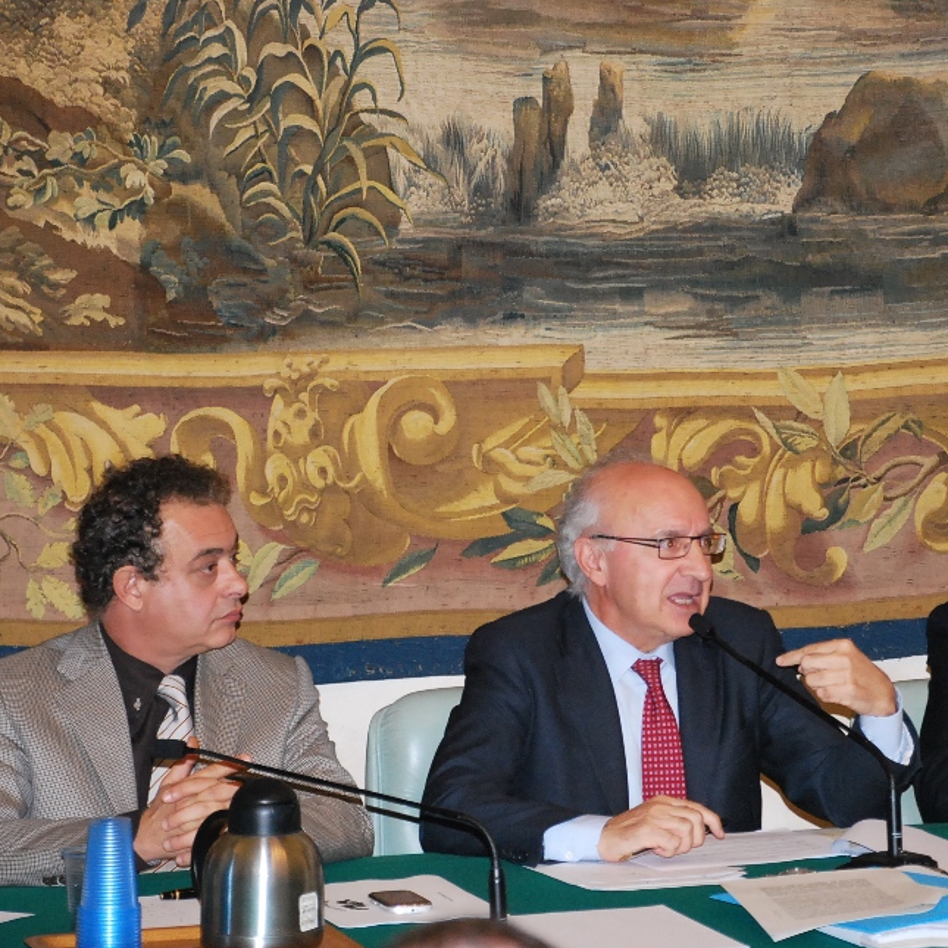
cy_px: 475
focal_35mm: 134
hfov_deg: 13.0
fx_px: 4152
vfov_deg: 13.0
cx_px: 616
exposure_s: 1/60
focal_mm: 70
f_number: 5.6
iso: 1100
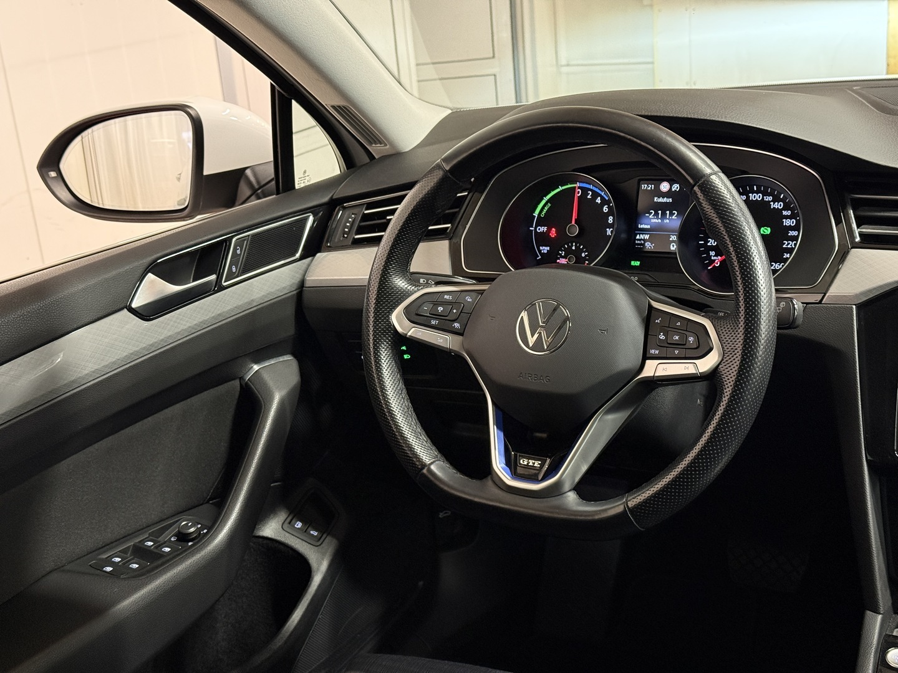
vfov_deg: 30.3
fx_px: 1245
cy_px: 336
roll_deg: +5.5
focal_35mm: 48
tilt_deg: -18.3
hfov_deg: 39.7
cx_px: 449
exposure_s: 1/36
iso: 400
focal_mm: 6.76
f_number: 1.78
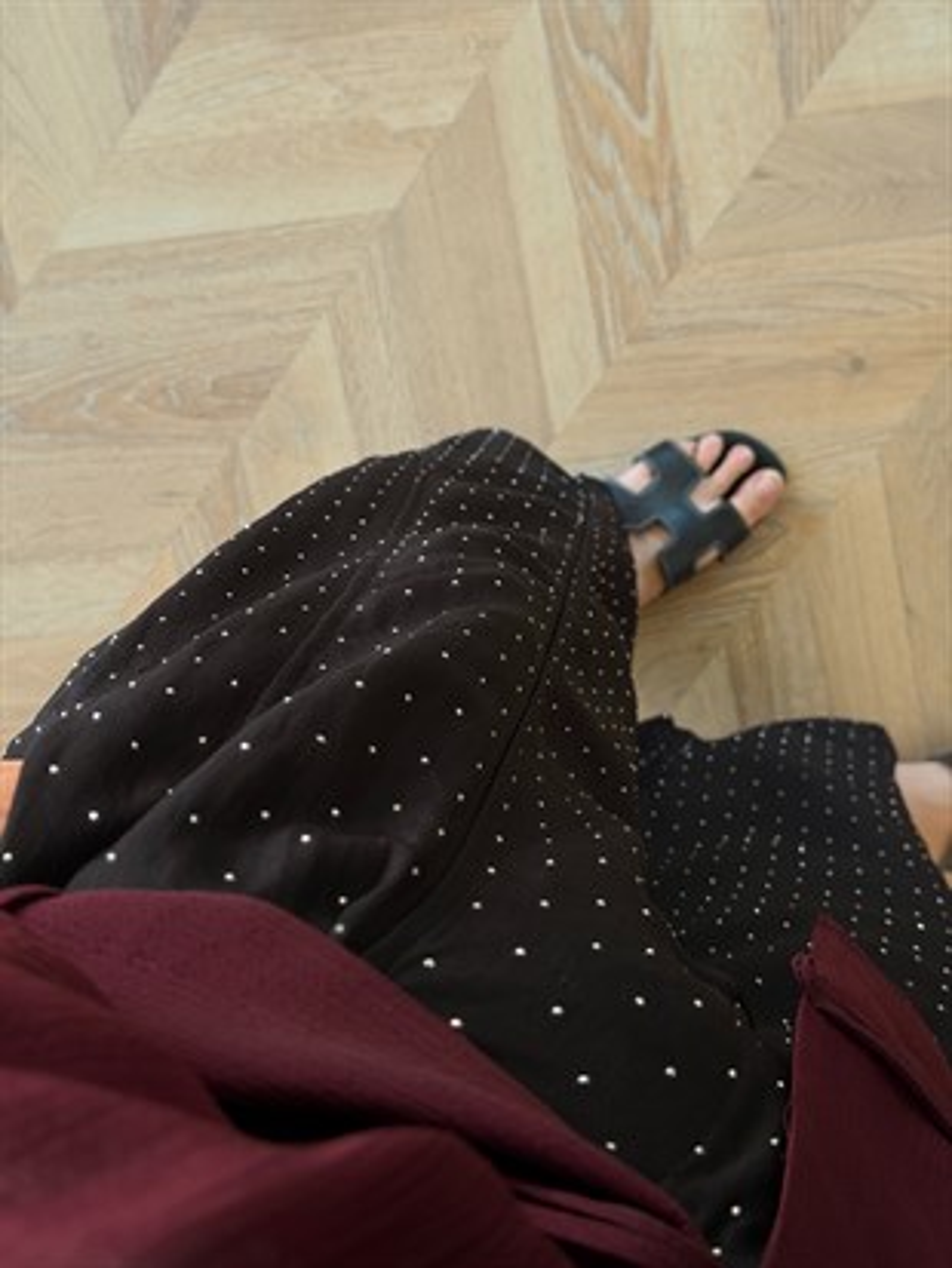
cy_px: 634
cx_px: 476
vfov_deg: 39.6
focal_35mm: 48
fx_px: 1759
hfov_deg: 30.3
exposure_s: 1/83
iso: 125
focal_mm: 6.76
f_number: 1.78
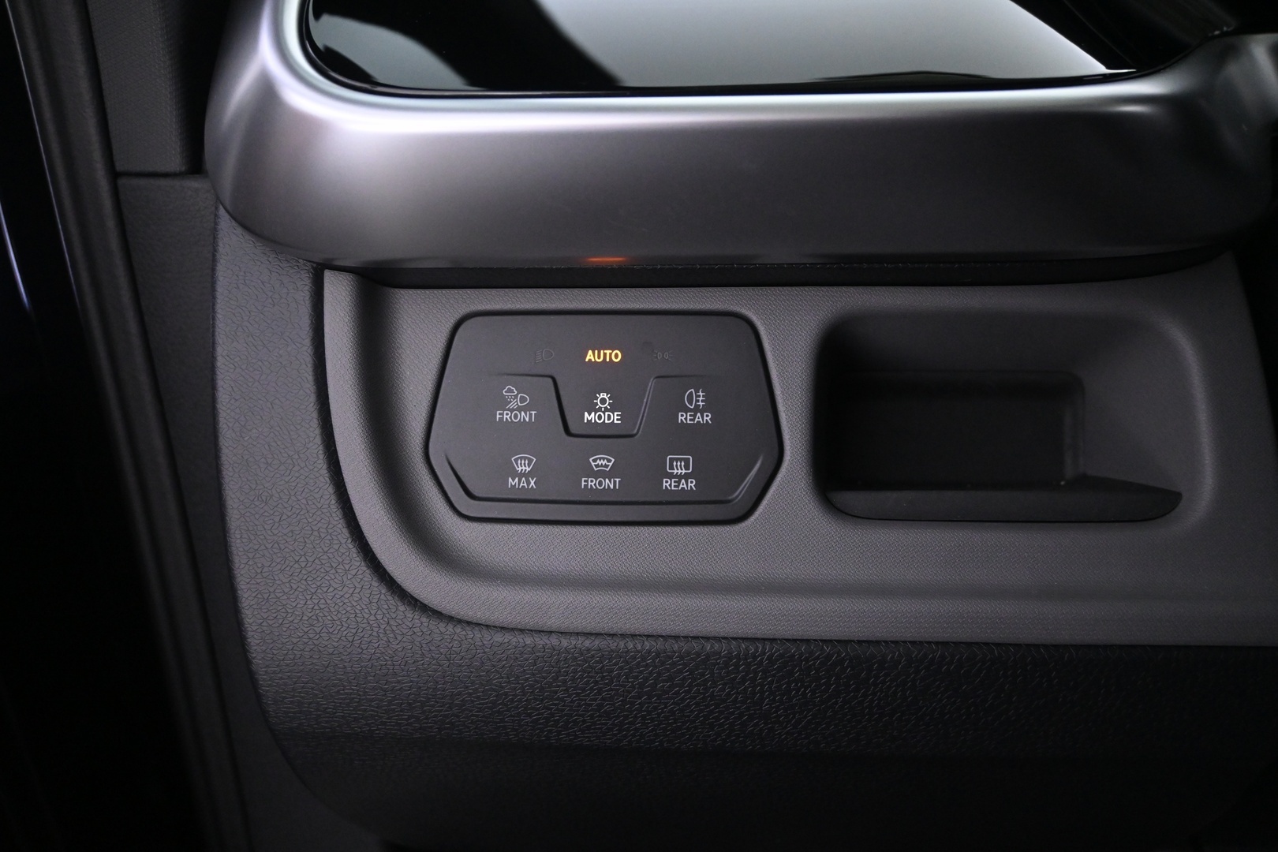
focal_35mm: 30
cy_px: 426
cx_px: 639
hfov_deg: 61.9
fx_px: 1065
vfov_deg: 43.6
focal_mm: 20
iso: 3200
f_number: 3.8
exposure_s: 1/25
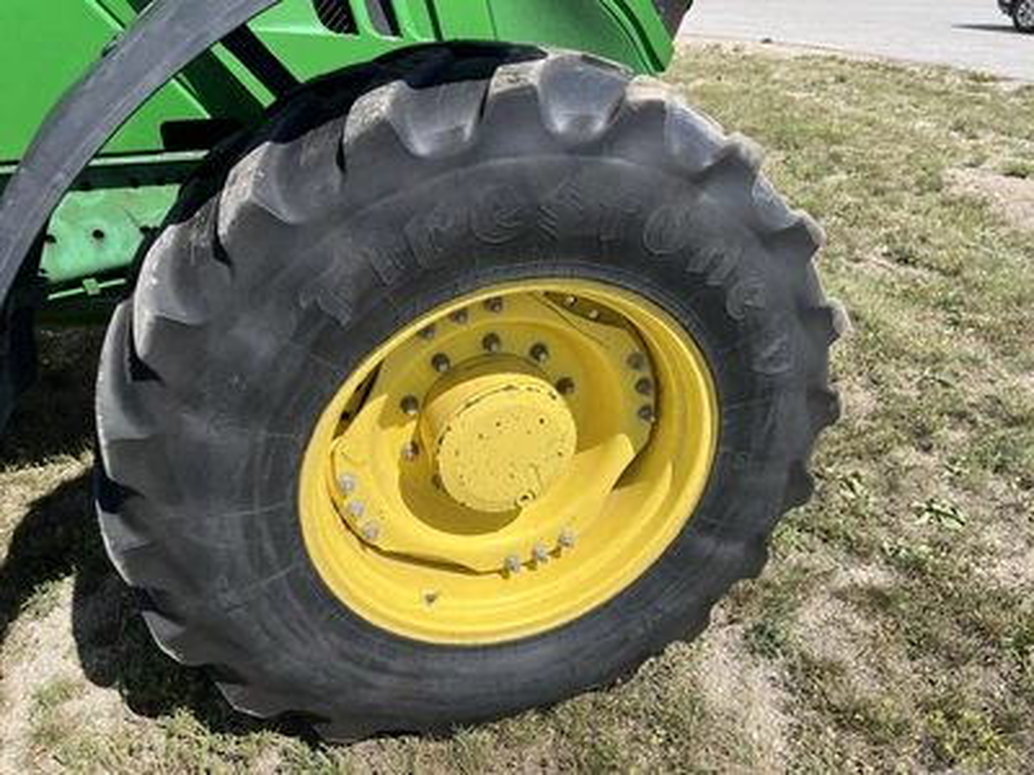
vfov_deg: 53.1
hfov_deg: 67.3
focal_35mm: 26
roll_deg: +4.5
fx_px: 777
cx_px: 517
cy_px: 388
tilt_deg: -26.0
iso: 50
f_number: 1.6
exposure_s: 1/3049
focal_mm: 5.1
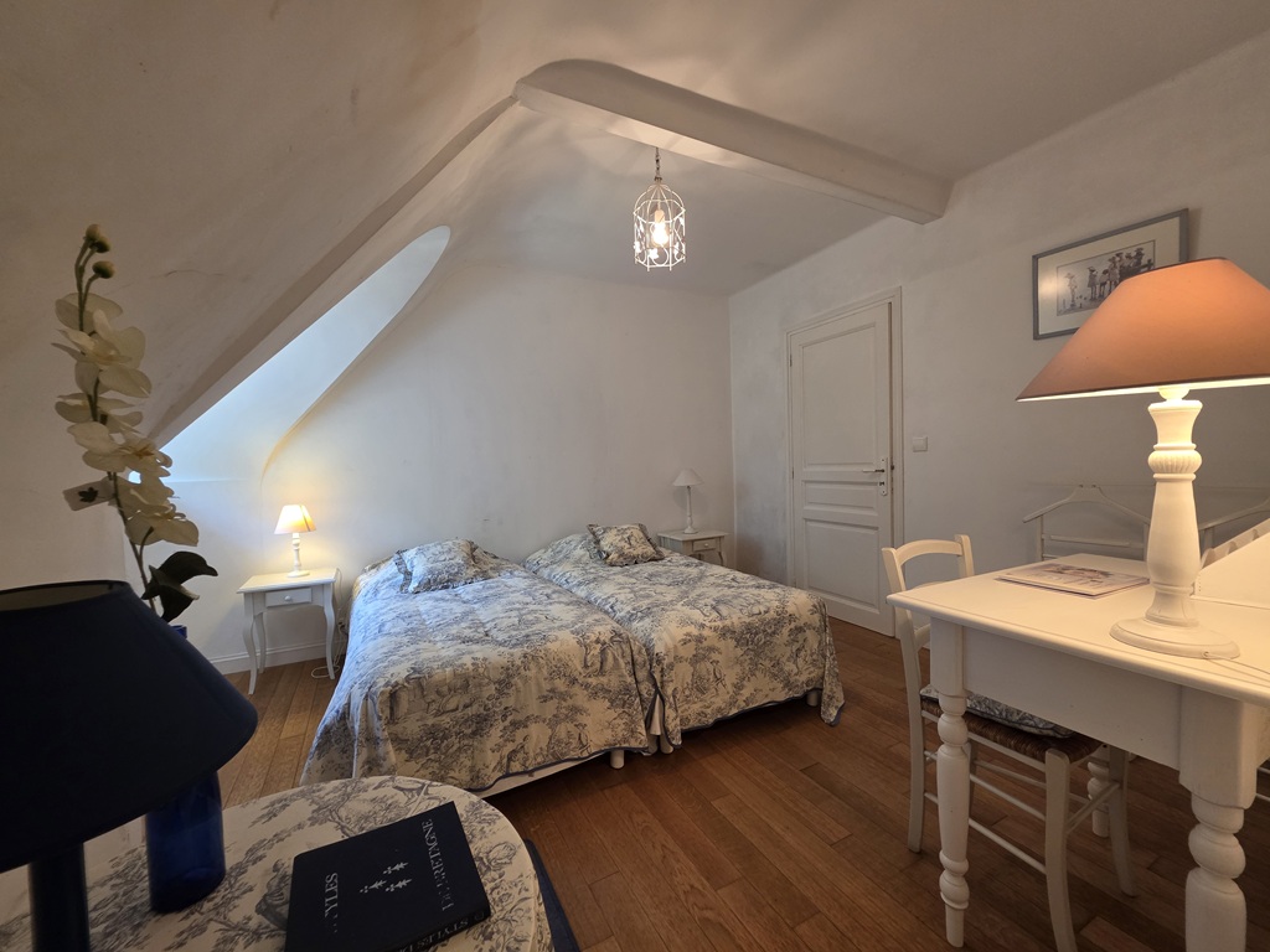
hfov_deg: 106.2
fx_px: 477
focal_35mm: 13
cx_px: 635
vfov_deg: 89.9
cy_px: 476
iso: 200
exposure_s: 1/100
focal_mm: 2.2
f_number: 1.9
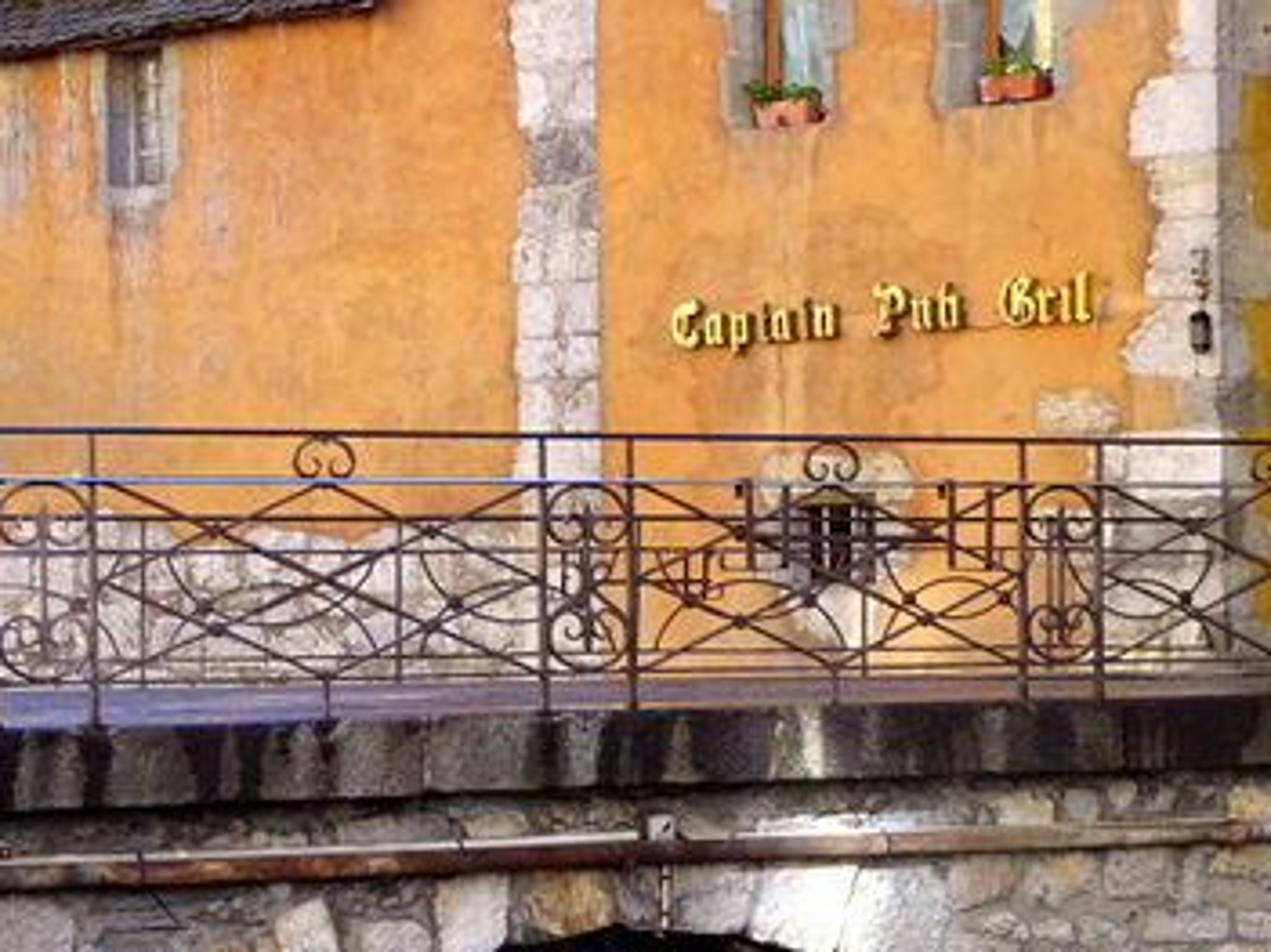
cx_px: 808
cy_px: 557
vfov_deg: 15.1
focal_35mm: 98
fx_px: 3597
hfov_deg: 20.0
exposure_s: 1/80
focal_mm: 7.3
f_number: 4
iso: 80
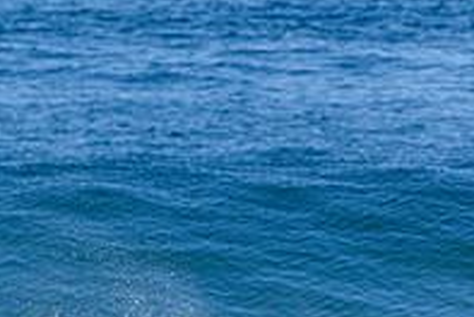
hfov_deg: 0.9
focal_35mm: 2205
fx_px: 29076
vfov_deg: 0.6
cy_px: 457
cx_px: 41
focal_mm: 500
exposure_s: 1/2000
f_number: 5.6
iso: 320
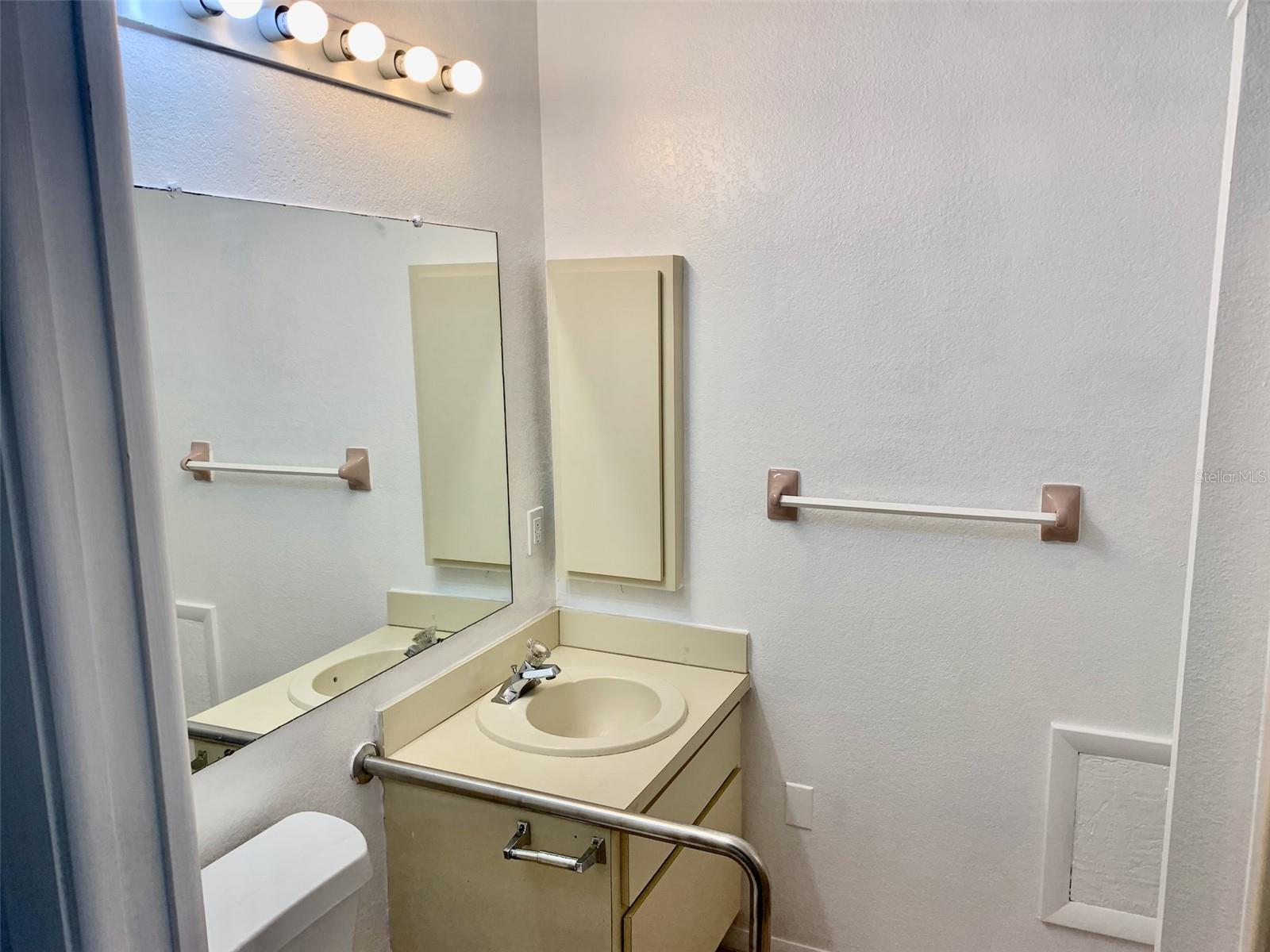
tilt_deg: -12.9
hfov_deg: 67.3
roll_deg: +1.5
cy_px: 476
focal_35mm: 26
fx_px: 954
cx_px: 635
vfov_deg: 53.1
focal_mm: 4.25
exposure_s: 1/152
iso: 25
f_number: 1.8
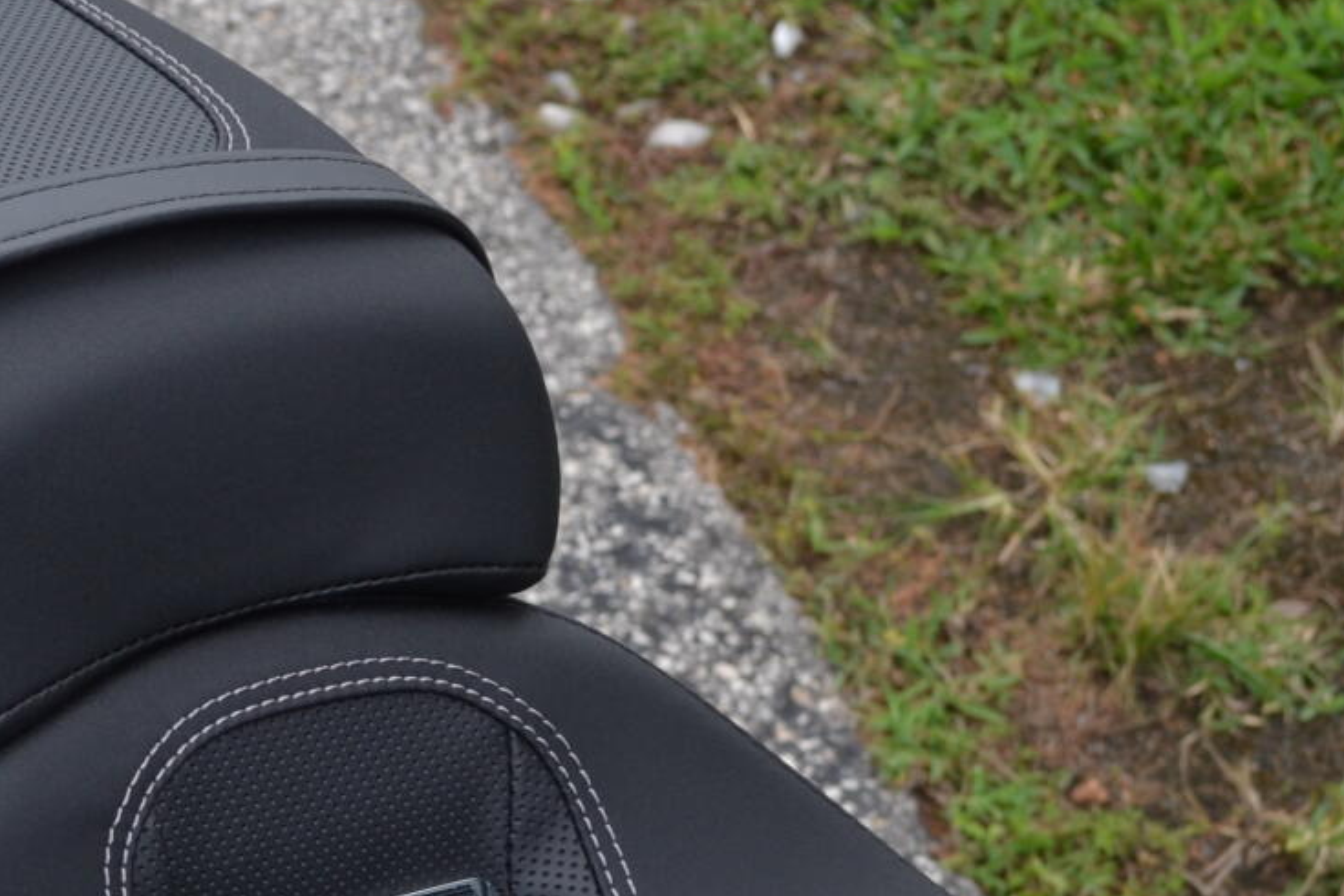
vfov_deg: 11.5
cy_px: 917
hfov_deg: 17.1
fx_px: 4418
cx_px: 185
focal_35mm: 118
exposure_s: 1/160
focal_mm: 29
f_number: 6.3
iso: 100
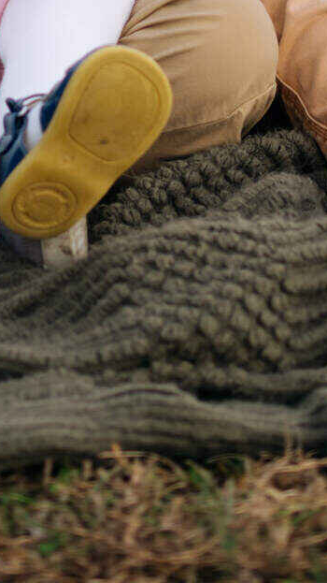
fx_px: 3441
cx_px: 81
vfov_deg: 9.1
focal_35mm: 223
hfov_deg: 5.4
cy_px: -587
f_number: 2.5
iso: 160
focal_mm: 50
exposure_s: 1/800
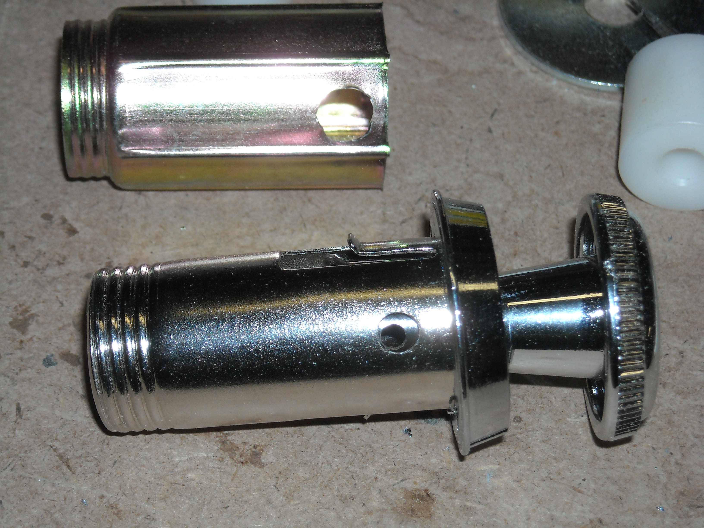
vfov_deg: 14.1
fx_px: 2135
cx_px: 352
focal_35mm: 105
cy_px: 264
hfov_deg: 18.7
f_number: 9.3
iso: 200
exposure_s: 1/125
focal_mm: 17.1
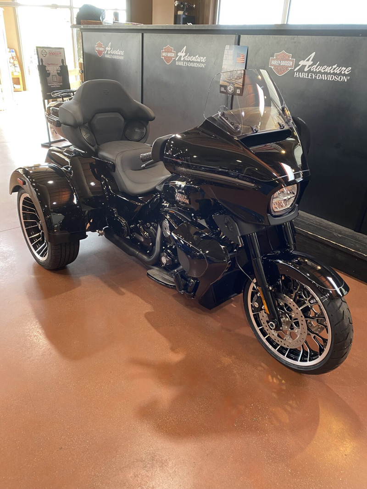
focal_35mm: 26
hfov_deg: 53.1
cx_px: 184
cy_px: 244
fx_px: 368
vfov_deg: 67.3
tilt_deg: -26.2
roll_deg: -2.8
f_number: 1.8
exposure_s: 1/60
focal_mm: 4.25
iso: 160
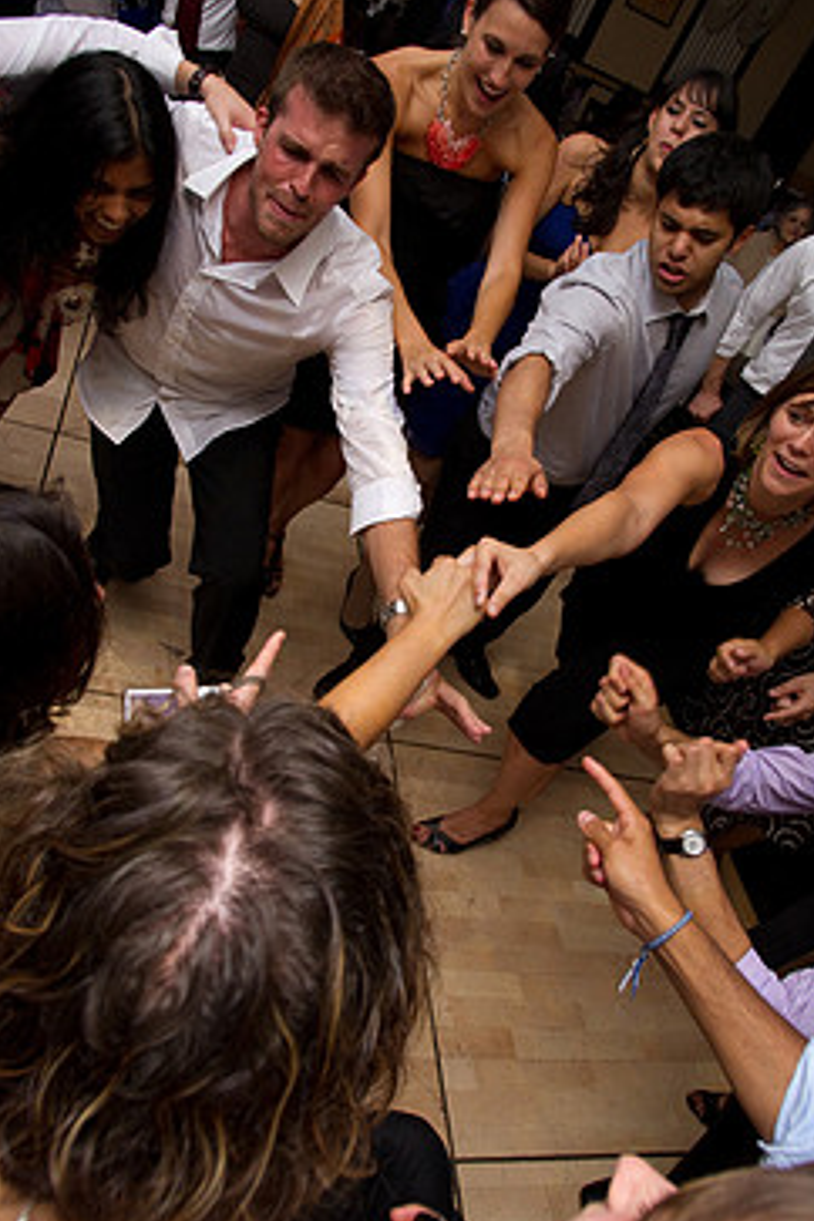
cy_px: 562
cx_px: 412
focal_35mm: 26
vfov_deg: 69.3
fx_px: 882
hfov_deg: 49.6
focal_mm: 14
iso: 800
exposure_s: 1/180
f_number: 6.3
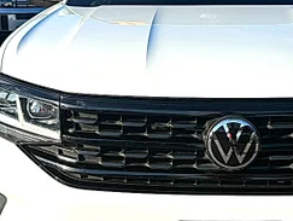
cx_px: 198
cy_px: 120
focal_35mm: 69
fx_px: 585
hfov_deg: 27.9
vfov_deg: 21.4
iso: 80
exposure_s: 1/3759
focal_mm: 6.76
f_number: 1.78
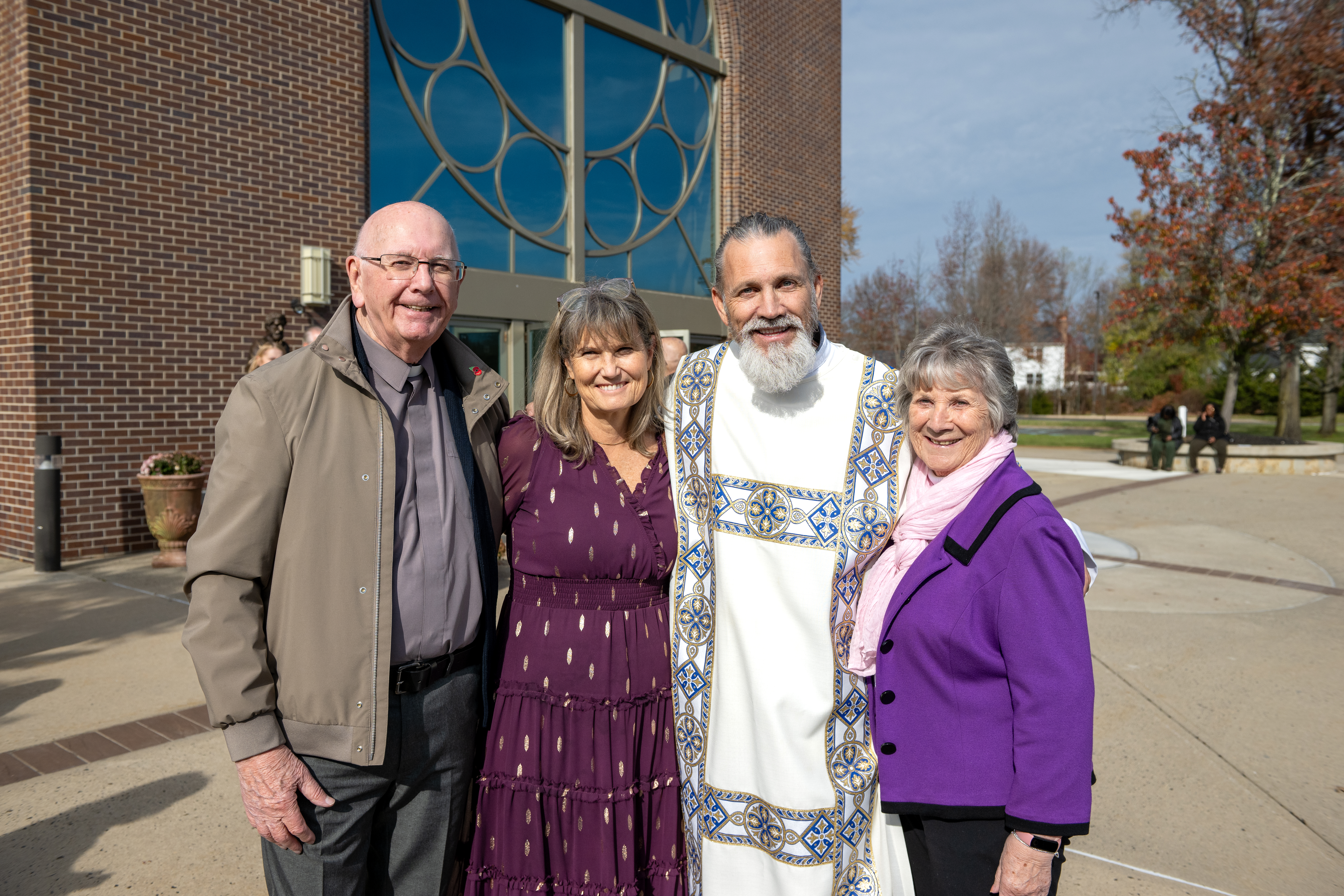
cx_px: 672
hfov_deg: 63.7
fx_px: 1083
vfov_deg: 45.0
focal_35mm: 29
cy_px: 448
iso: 320
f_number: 5.6
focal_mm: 29
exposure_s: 1/2500
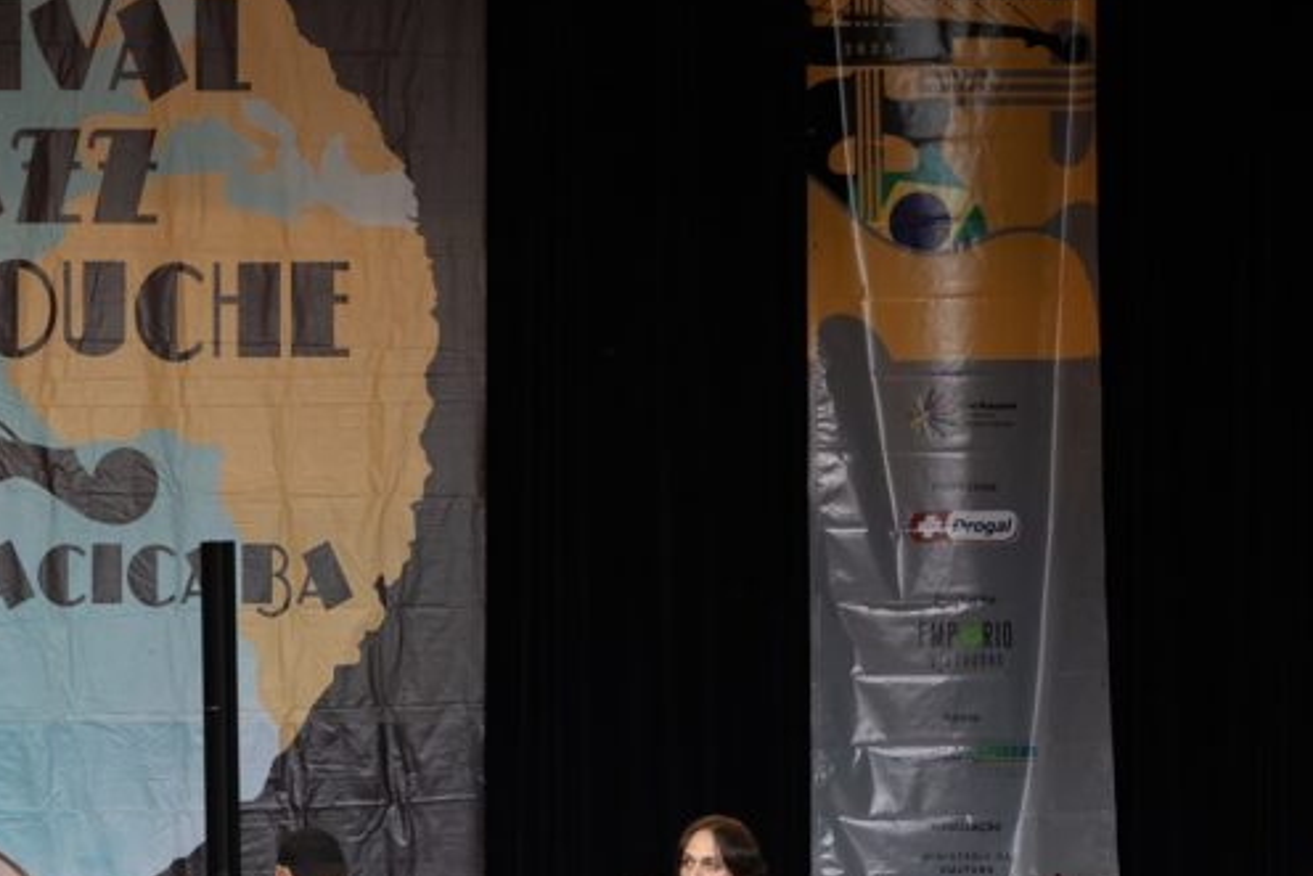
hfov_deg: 7.8
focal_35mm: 262
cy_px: 823
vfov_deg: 5.2
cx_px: 21
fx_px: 9558
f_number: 2.2
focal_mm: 85
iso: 200
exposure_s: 1/200
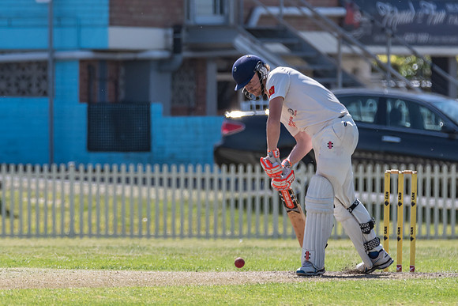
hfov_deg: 2.3
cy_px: 92
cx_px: 139
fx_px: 11222
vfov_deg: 1.6
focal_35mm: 882
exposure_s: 1/2000
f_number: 7.1
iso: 500
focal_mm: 400
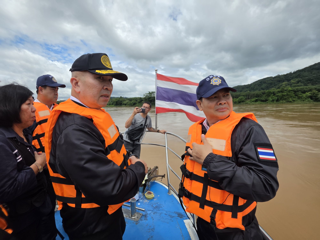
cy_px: 120
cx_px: 160
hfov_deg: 106.2
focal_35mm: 13
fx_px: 120
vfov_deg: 89.9
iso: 32
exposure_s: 1/1904
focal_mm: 2.2
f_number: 1.9
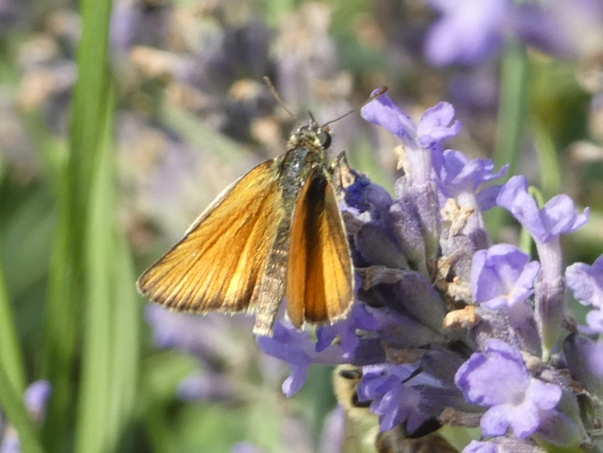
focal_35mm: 319
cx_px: 302
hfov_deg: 6.2
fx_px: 5557
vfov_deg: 4.7
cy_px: 226
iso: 160
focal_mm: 57.2
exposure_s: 1/80
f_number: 5.6
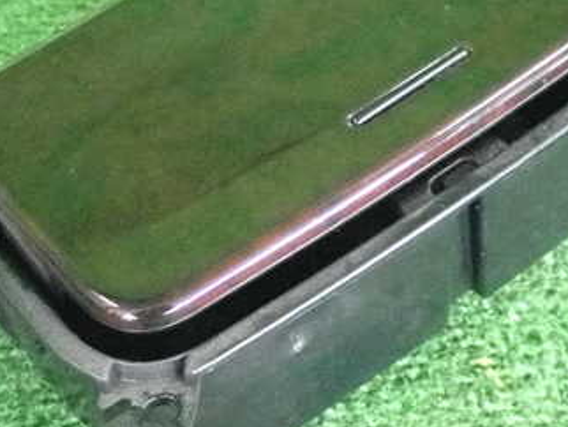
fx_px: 1773
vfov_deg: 13.7
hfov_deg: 18.2
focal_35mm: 108
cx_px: 325
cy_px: 125
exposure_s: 1/125
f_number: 3.5
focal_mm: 10.35
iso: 5000
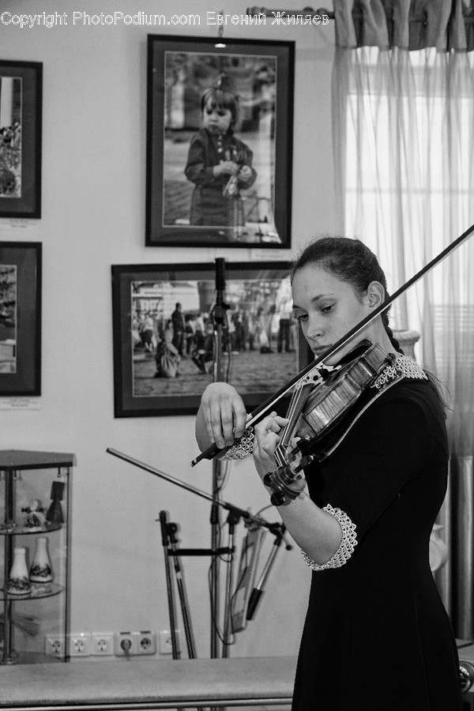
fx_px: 1629
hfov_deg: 16.6
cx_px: 237
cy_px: 356
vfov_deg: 24.6
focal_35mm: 82
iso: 800
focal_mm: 55
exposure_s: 1/100
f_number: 5
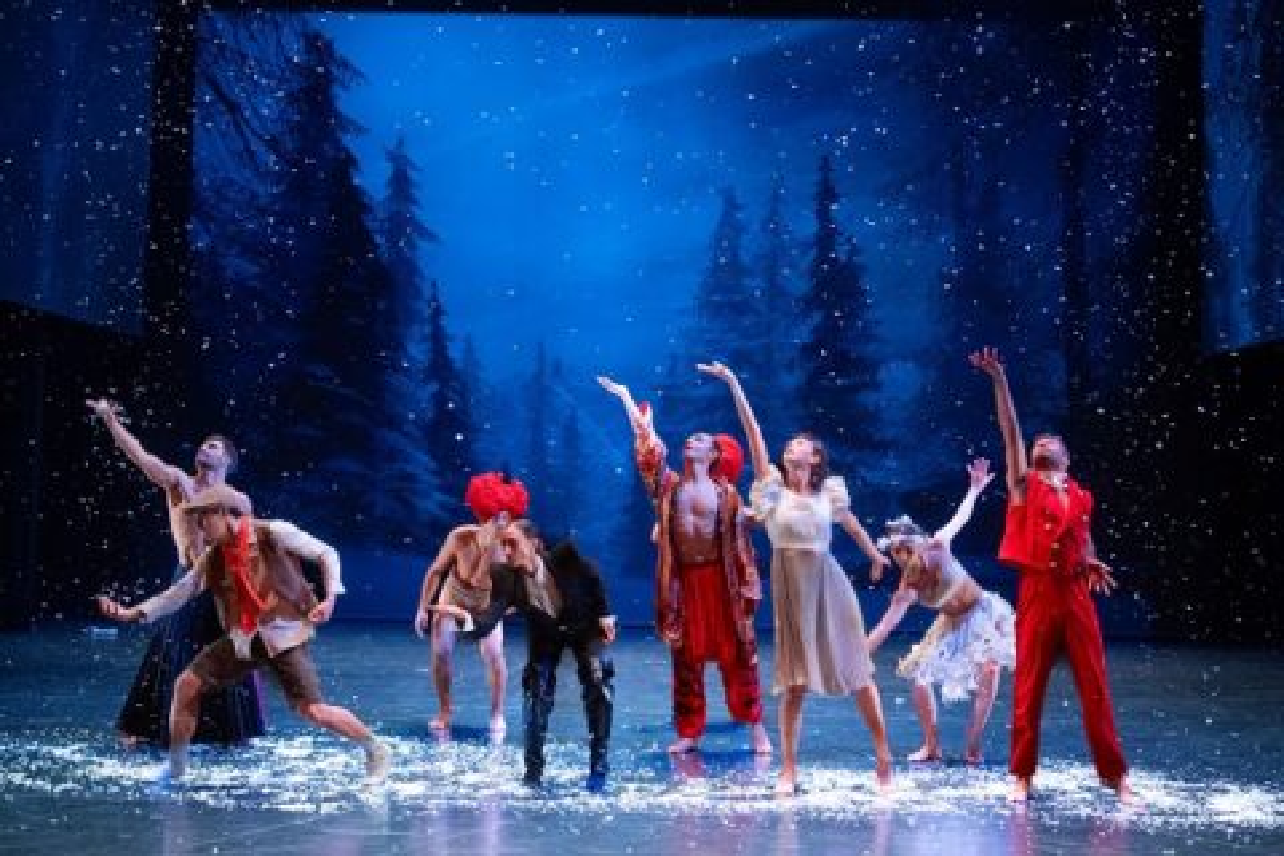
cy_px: 428
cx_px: 642
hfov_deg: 39.6
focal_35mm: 50
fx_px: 1783
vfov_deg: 27.0
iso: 2000
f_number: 3.2
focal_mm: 50
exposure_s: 1/250
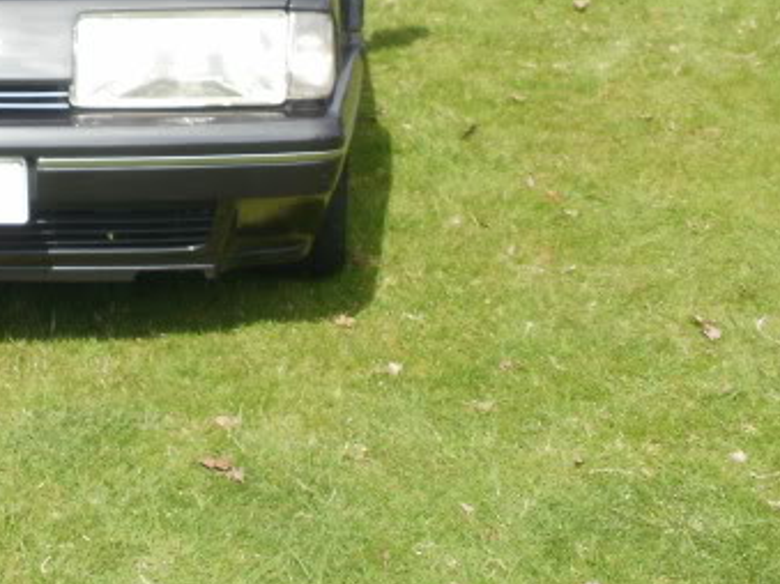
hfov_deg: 22.1
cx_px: -16
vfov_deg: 16.9
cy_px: -21
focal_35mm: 85
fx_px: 1915
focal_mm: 6.3
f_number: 5.6
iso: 100
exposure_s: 1/250
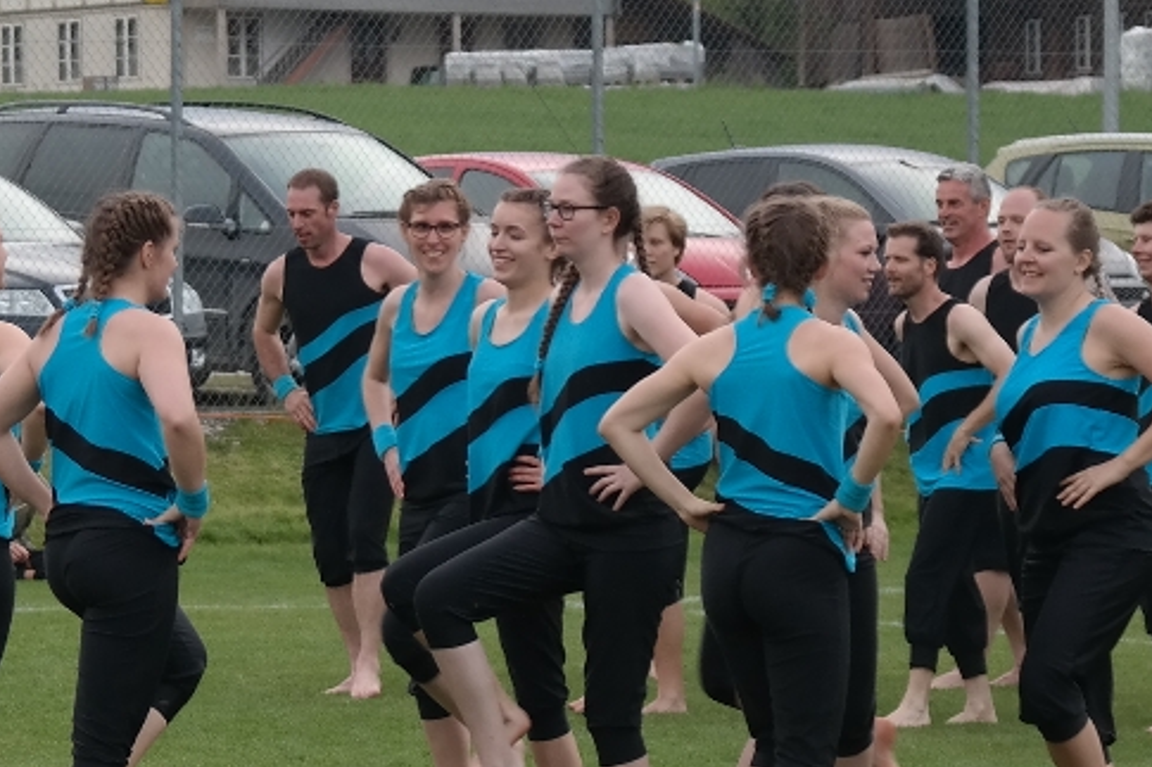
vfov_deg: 5.4
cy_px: 378
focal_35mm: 254
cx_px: -36
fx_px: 8125
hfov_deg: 8.1
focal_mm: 50
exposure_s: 1/160
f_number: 4
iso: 200
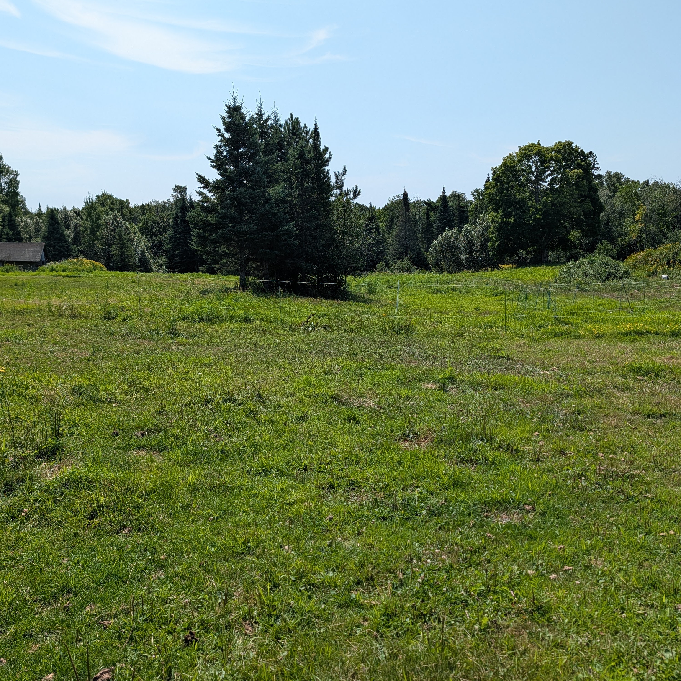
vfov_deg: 55.6
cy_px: 314
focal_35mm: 29
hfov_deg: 55.6
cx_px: 346
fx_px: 645
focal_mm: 6.9
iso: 21
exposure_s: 1/1337
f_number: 1.68
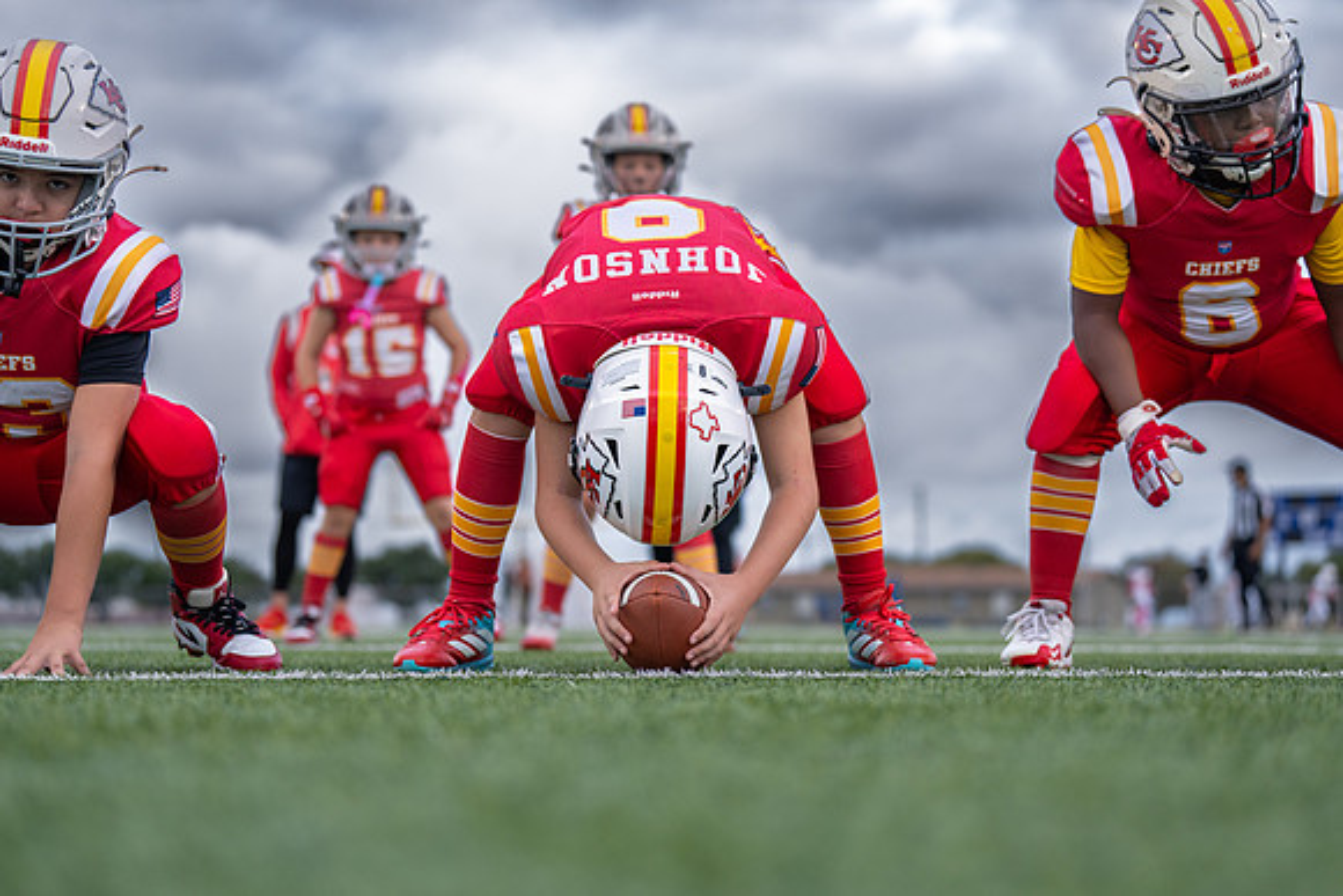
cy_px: 448
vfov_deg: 18.6
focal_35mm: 73
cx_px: 672
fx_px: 2730
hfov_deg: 27.6
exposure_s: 1/1250
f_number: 2.8
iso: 640
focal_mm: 70
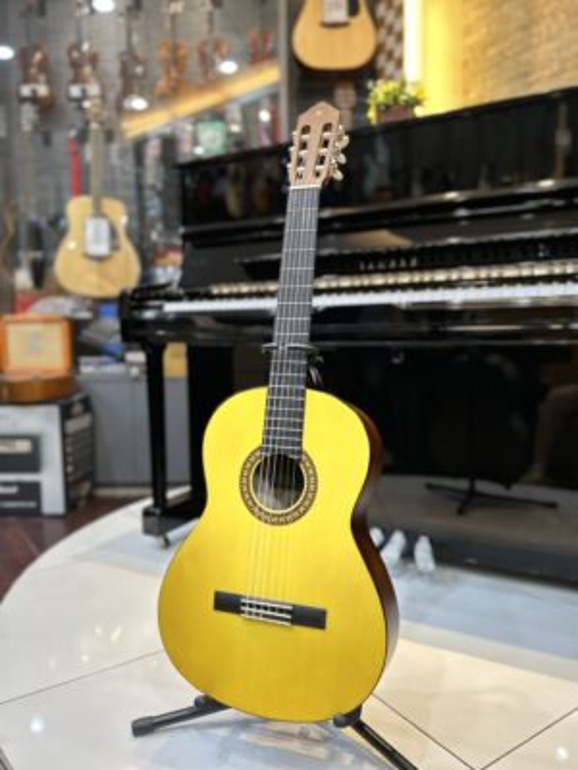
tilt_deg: -5.2
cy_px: 385
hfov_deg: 53.1
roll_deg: +0.9
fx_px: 579
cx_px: 289
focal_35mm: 26
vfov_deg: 67.3
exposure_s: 1/50
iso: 125
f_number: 1.5
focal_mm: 5.7
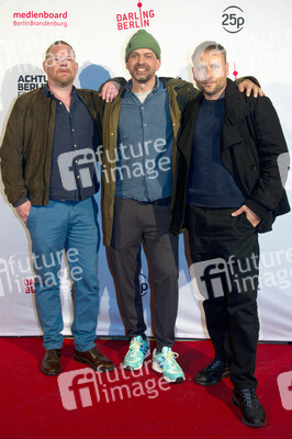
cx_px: 146
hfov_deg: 35.0
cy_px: 220
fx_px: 463
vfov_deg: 50.7
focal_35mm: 38
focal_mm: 38
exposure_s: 1/125
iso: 1250
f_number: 5.6
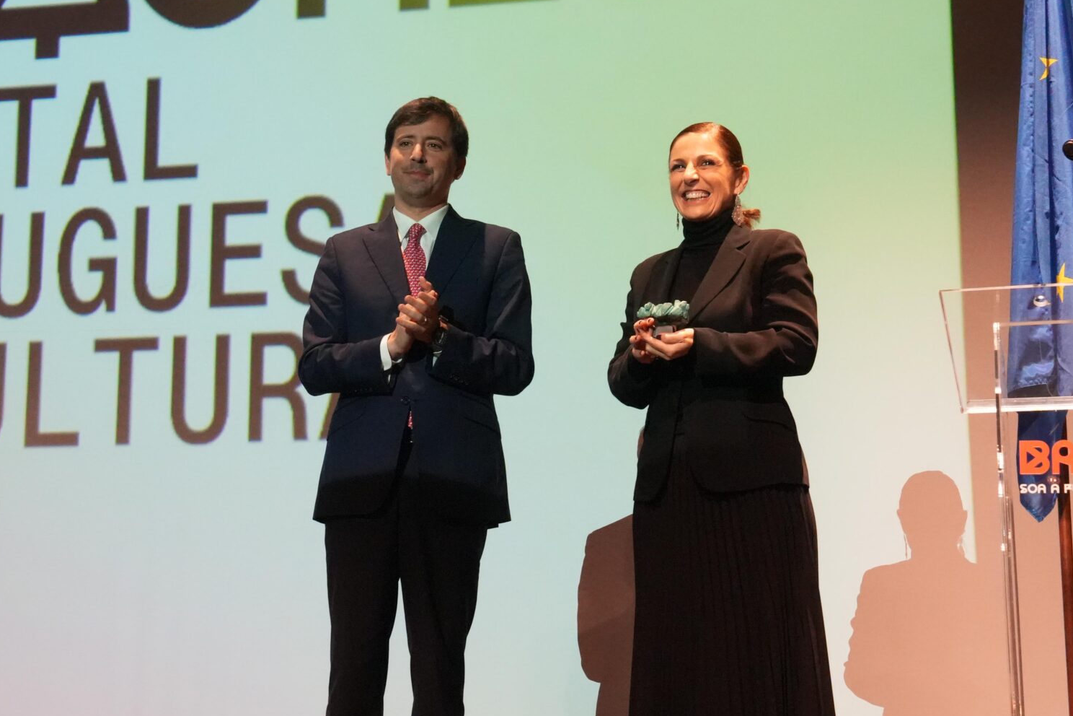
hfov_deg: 23.6
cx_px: 373
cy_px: 250
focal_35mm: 86
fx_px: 2563
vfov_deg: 15.9
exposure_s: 1/200
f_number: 7.1
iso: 12800
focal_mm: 50
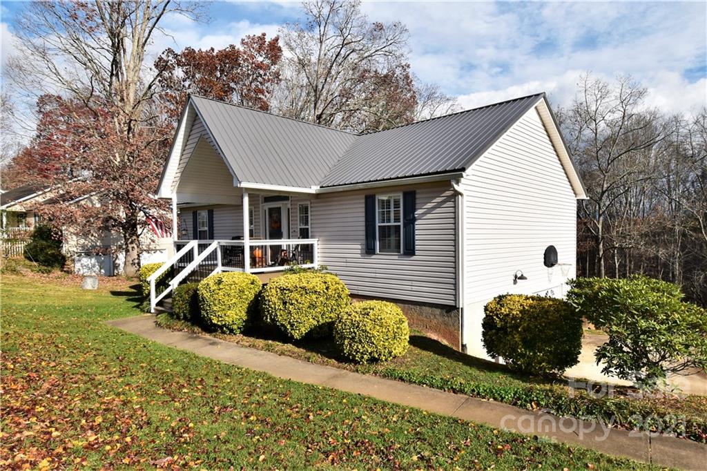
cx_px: 354
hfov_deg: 100.4
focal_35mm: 15
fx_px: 294
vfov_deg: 77.3
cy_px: 236
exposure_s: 1/500
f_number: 11
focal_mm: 10
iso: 360
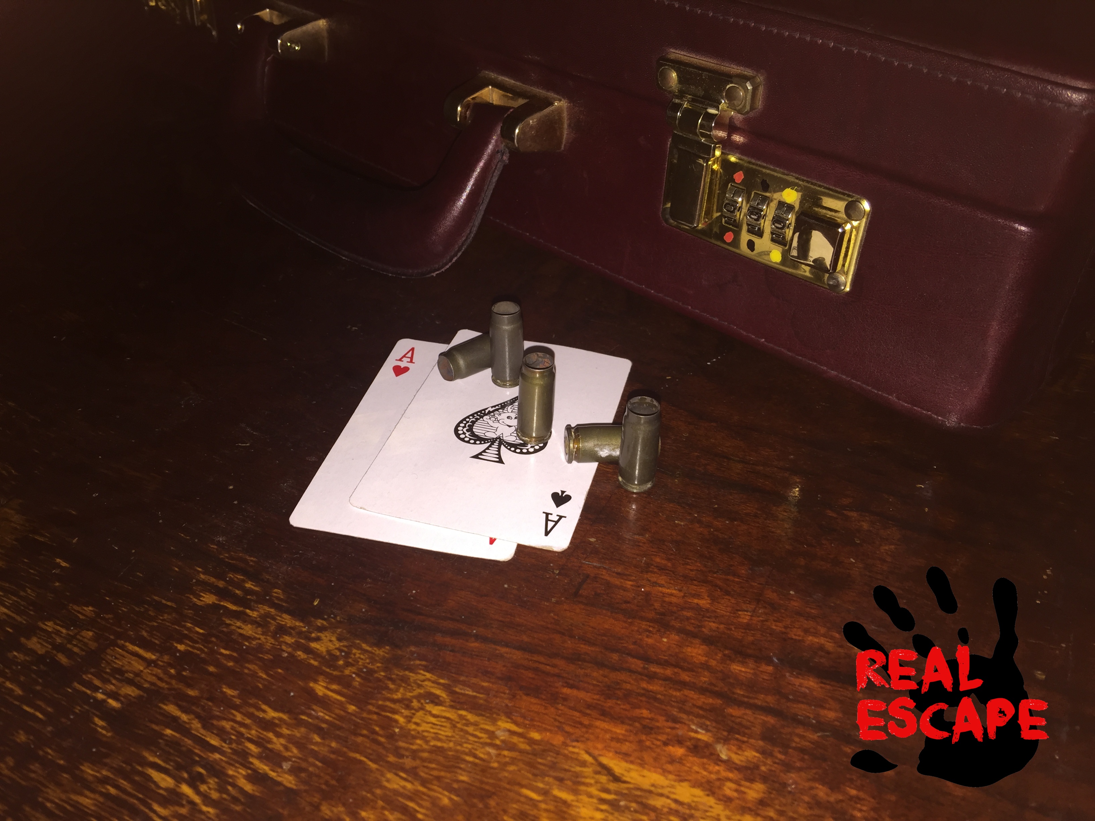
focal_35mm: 29
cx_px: 548
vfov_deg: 48.2
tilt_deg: -36.9
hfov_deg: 61.7
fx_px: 917
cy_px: 410
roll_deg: -1.7
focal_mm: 4.15
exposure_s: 1/29
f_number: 2.2
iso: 32
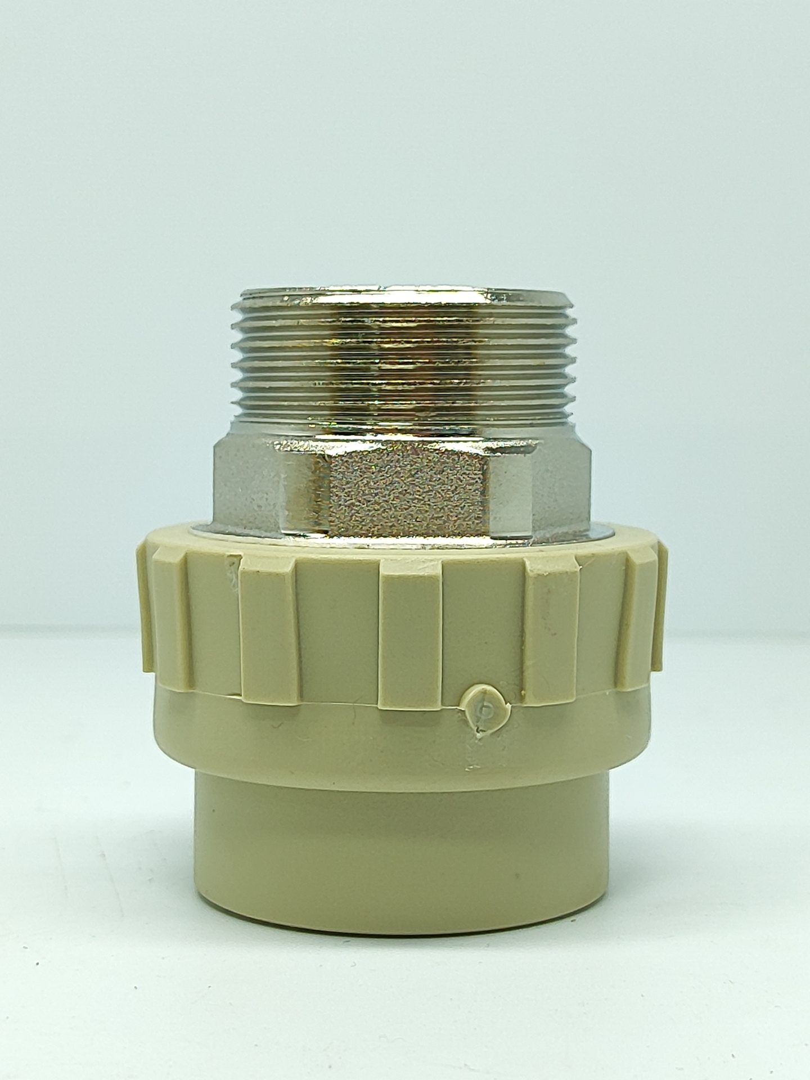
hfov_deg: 56.8
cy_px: 540
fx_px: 749
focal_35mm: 24
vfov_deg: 71.6
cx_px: 405
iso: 200
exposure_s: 1/200
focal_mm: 5.89
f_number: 1.89
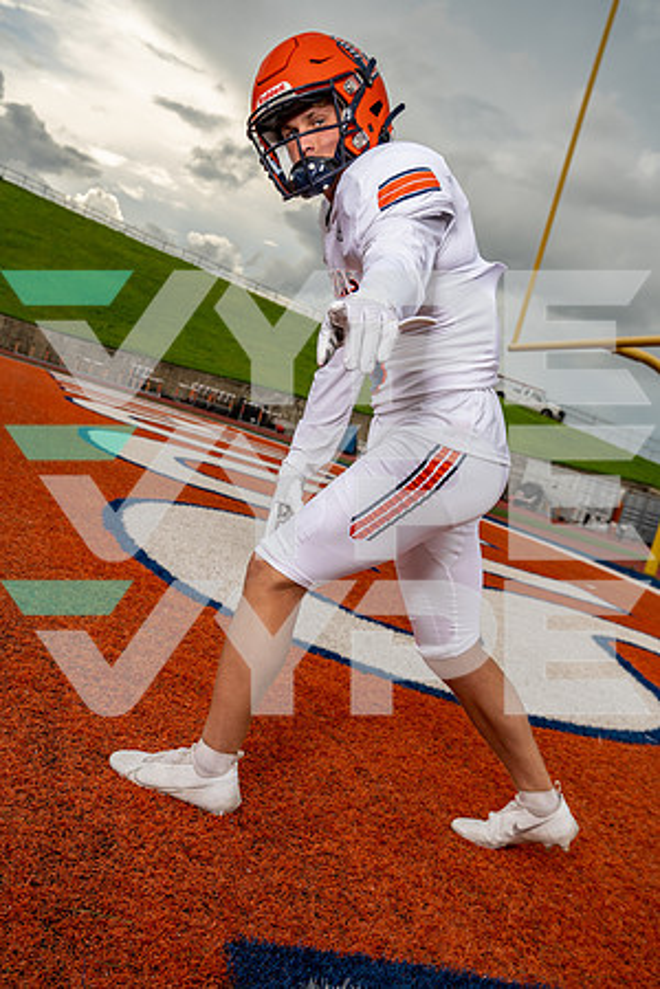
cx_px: 330
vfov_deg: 50.7
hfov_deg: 35.1
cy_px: 494
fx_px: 1045
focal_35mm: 38
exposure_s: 1/250
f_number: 5.6
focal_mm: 38
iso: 100
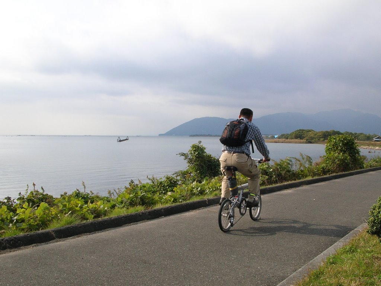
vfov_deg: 40.7
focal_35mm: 35
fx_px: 385
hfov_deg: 52.6
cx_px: 190
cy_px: 143
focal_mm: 5.8
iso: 50
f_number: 5.6
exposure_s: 1/247
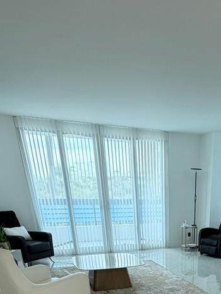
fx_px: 307
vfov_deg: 38.5
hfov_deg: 37.7
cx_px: 188
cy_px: 350
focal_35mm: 36
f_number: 2.2
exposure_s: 1/60
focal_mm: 2.22
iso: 200
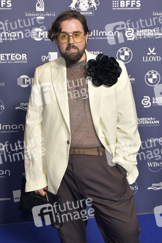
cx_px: 81
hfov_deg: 35.0
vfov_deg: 50.7
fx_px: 257
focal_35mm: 38
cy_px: 122
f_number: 6.3
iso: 2000
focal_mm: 38
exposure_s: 1/250
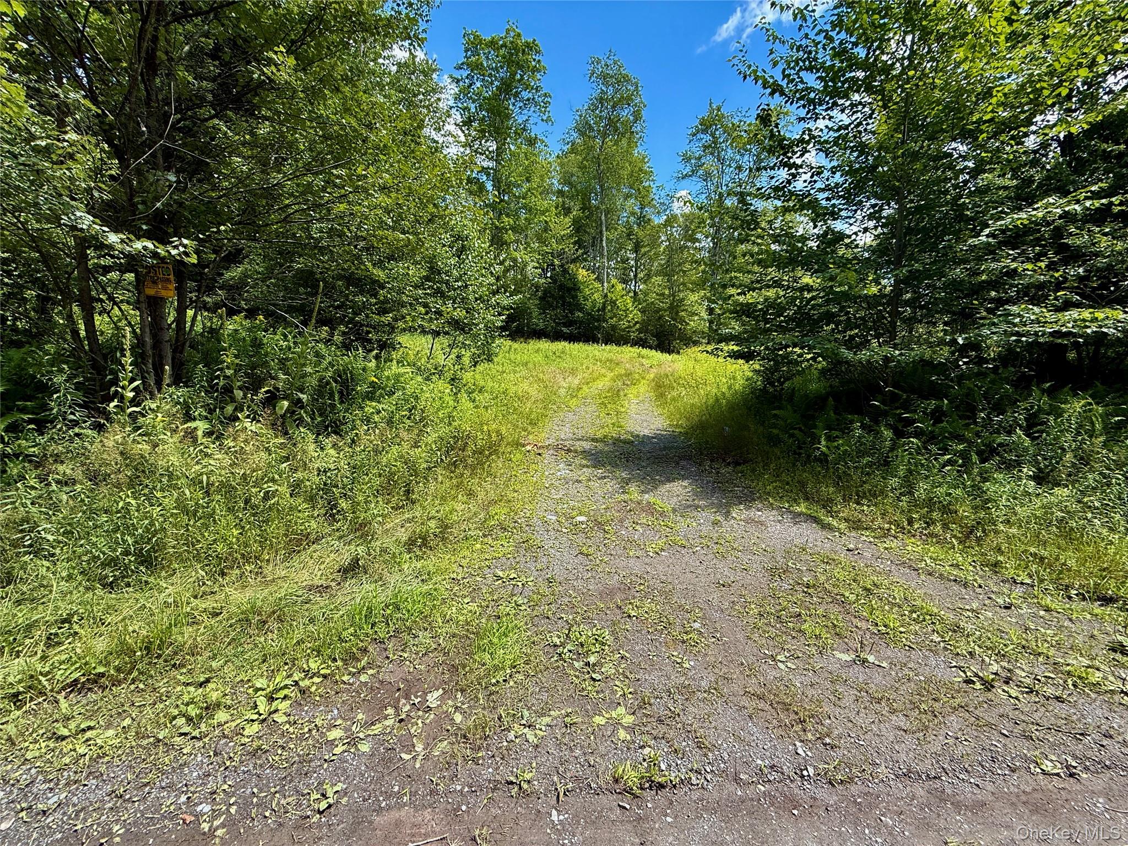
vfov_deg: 85.7
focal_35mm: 14
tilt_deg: -5.6
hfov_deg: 102.1
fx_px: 456
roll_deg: -0.4
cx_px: 564
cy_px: 423
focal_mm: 2.22
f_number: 2.2
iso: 50
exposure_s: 1/686
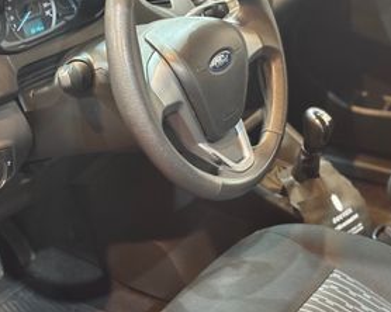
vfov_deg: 17.8
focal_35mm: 86
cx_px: 169
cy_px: 135
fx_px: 995
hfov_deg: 22.2
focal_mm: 5.96
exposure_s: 1/30
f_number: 1.6
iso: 400
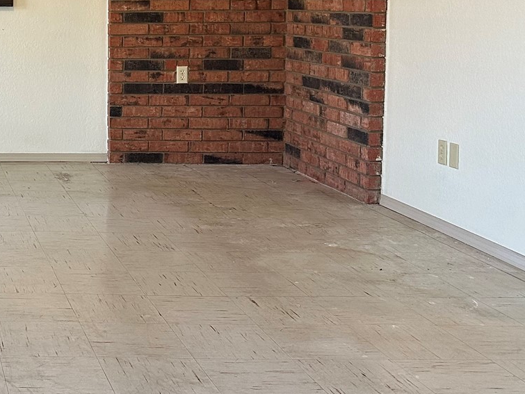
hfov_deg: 27.7
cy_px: 51
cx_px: -109
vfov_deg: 23.5
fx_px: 926
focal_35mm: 61
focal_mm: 6.86
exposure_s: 1/60
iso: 250
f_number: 1.78
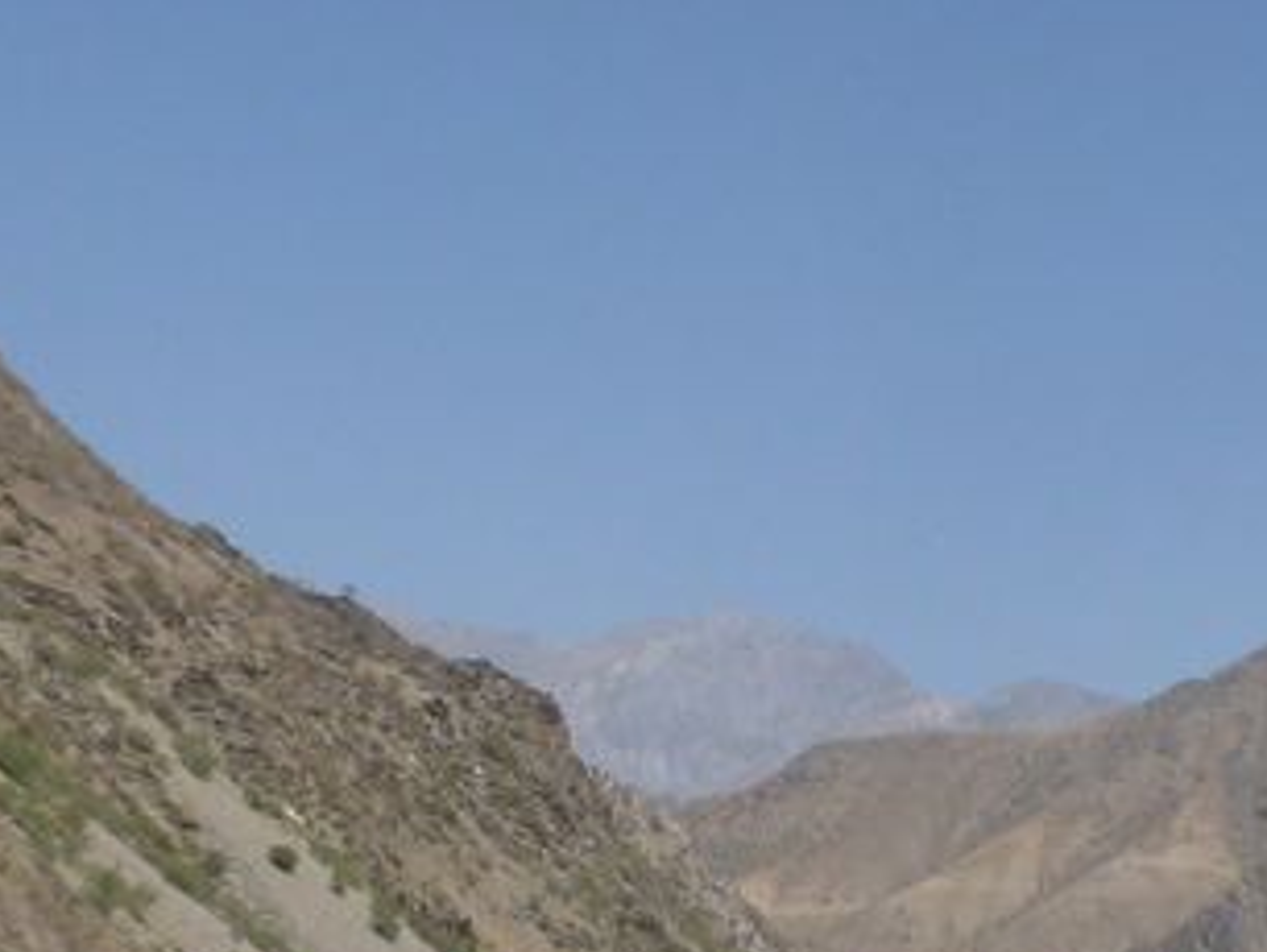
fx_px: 3590
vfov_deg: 15.1
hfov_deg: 19.9
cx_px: 944
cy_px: 559
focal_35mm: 98
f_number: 3.1
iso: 100
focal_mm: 4.5
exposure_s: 1/1300
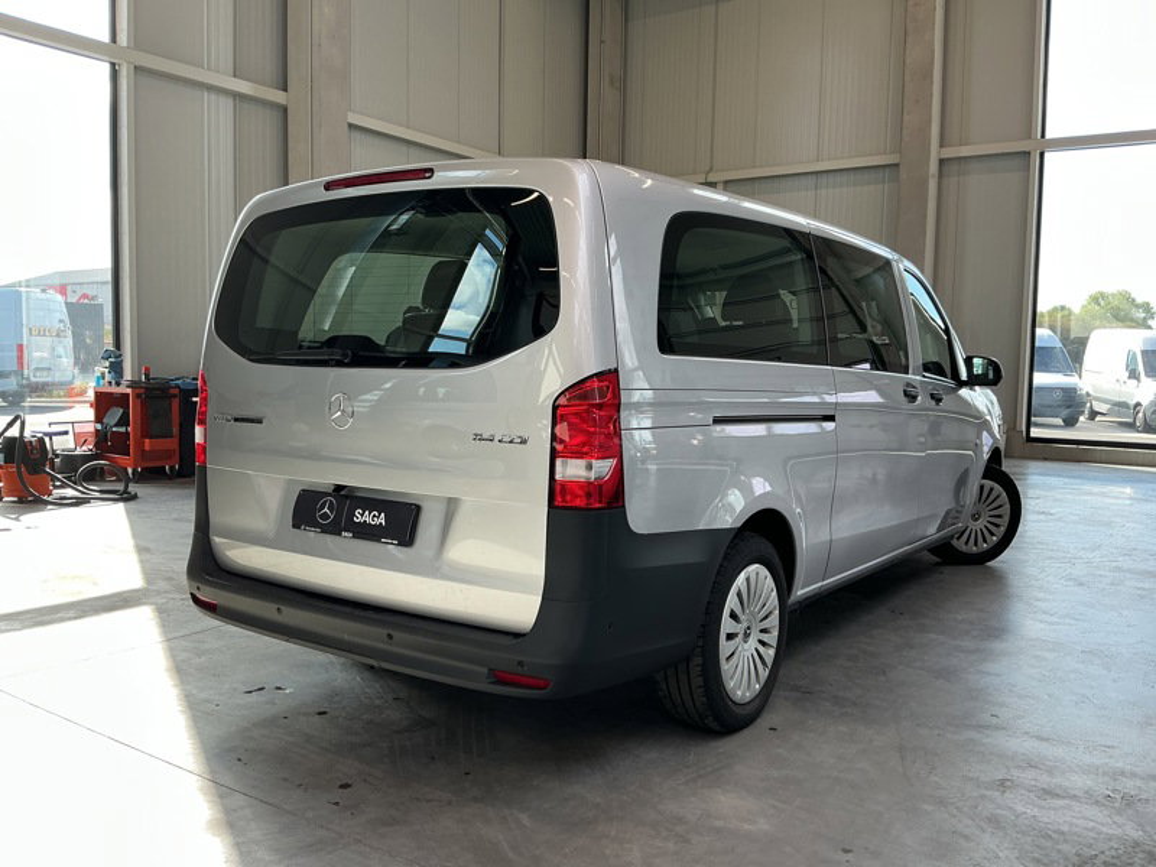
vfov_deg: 48.2
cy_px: 434
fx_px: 968
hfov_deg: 61.7
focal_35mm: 29
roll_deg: +0.1
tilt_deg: -4.6
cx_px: 578
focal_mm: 3
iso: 20
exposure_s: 1/120
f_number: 1.8
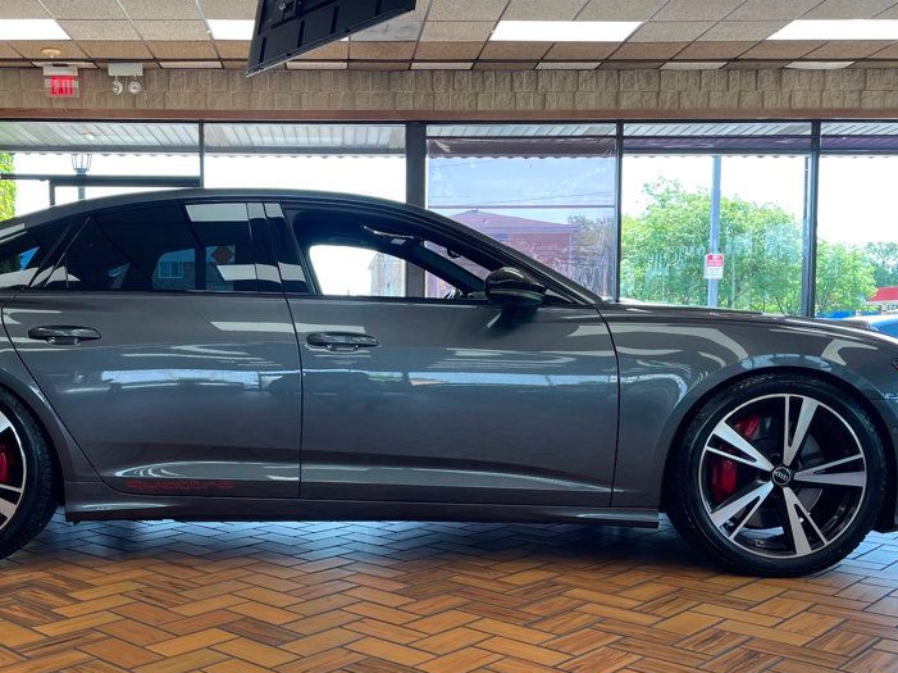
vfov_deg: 37.5
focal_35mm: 38
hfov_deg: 48.5
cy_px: 405
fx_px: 985
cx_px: 338
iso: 32
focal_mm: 4.2
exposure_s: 1/120
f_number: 1.6
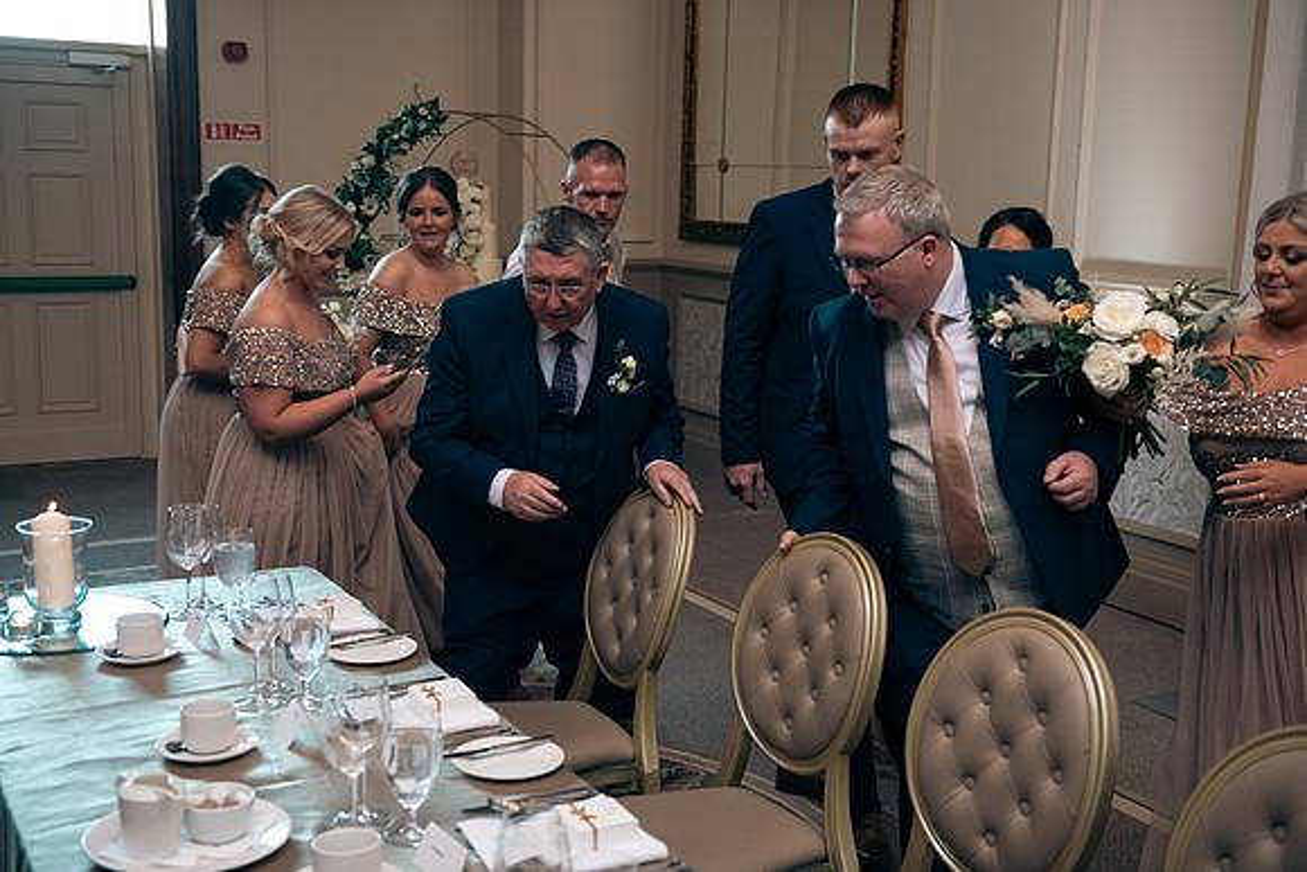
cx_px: 654
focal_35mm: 44
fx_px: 1598
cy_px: 436
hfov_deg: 44.5
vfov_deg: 30.5
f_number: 3.5
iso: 1000
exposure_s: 1/160
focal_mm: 44
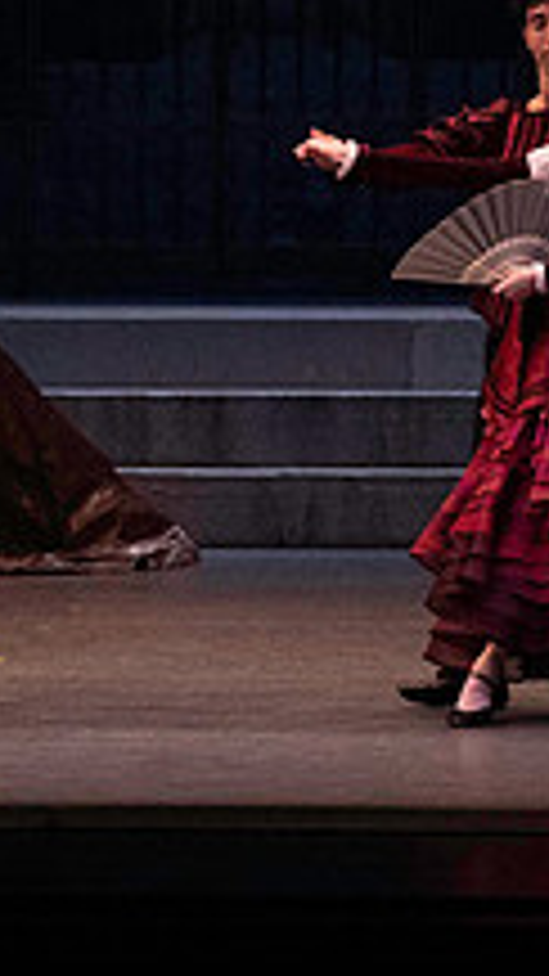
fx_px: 10589
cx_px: 130
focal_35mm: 409
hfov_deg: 3.0
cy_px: 169
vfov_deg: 5.3
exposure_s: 1/400
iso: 12800
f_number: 7.1
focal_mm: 146
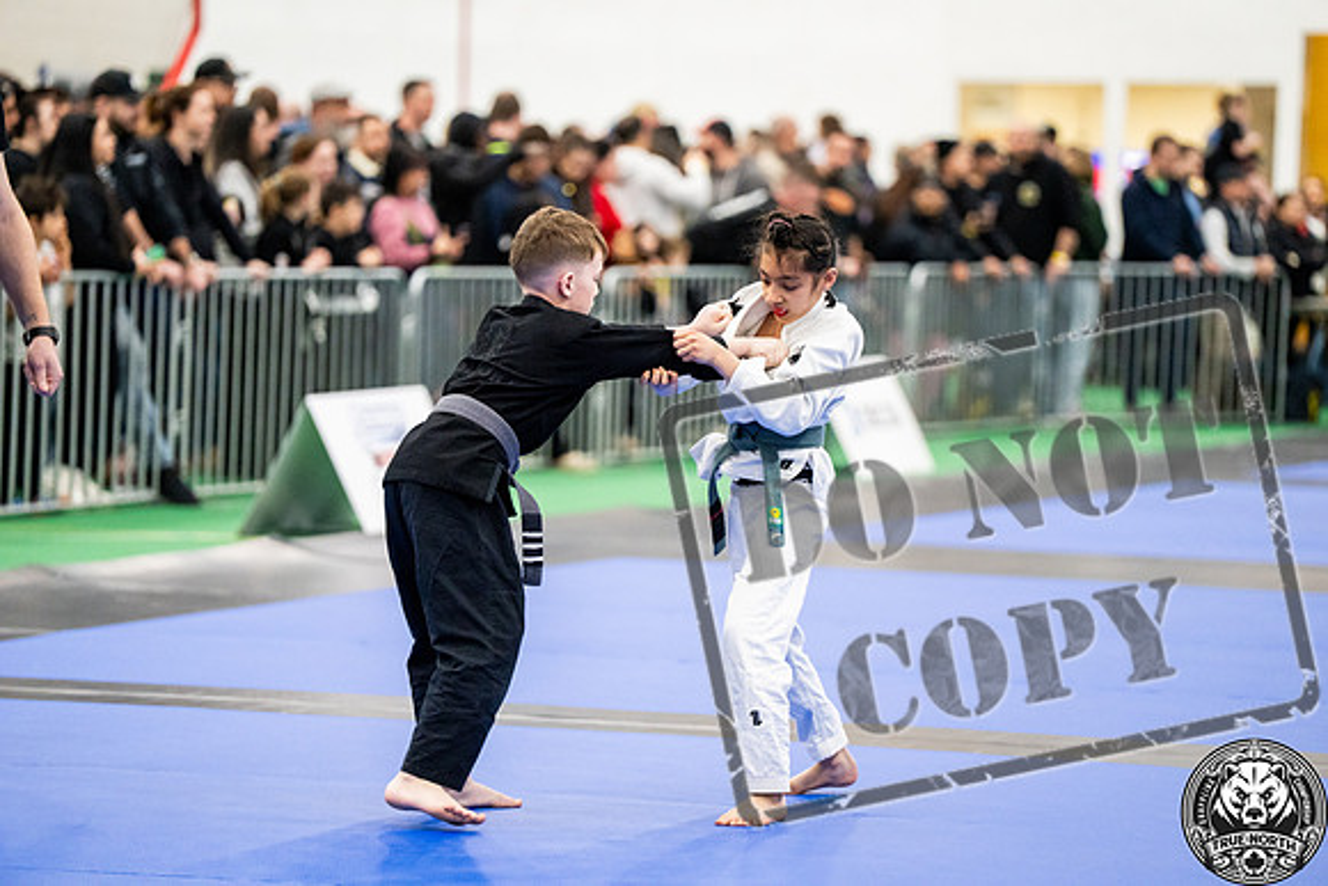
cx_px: 664
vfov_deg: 8.2
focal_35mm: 168
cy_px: 443
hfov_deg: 12.2
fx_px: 6198
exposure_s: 1/500
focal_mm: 168
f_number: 2.8
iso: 4000
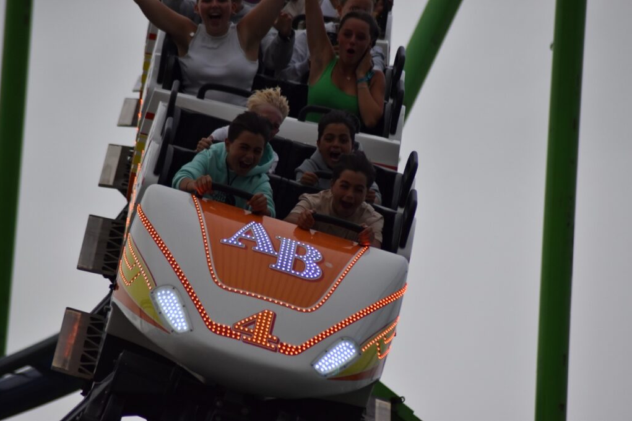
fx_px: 5548
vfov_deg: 4.4
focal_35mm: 316
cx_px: 316
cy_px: 210
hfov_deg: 6.5
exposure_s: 1/800
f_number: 4.8
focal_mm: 210
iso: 800
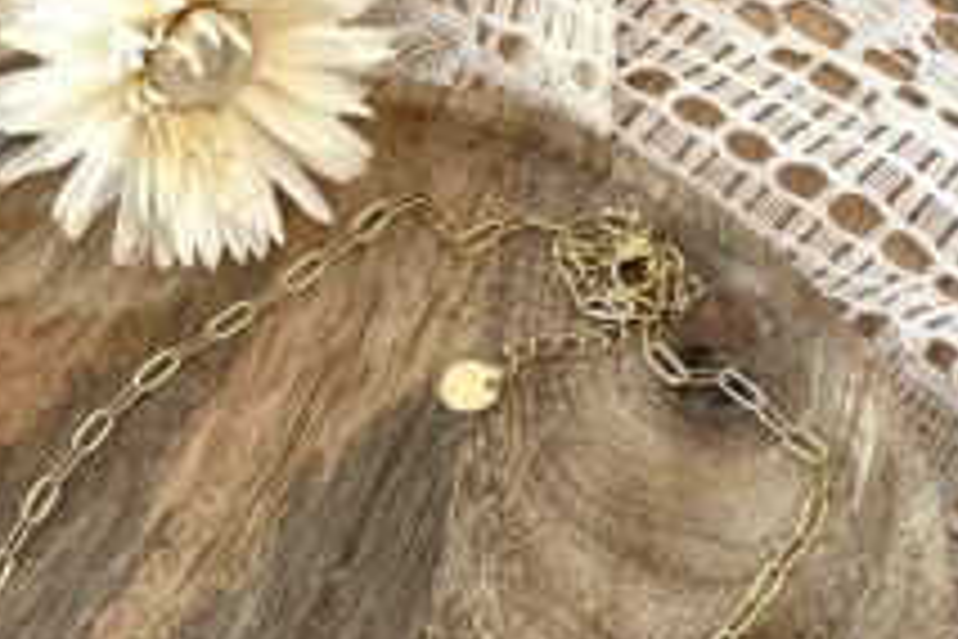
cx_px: 315
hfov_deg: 16.4
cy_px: 482
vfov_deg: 10.9
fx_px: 3326
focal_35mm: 125
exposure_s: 1/60
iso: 320
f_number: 2.2
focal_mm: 7.5
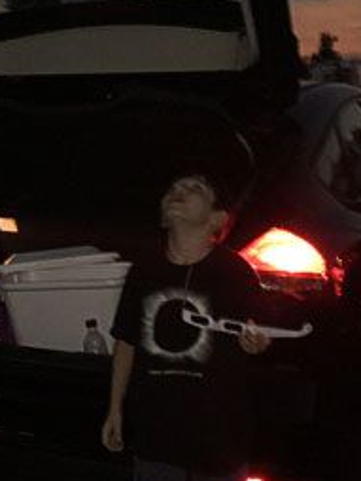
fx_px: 902
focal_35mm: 65
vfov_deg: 29.8
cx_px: 49
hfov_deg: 22.2
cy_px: 255
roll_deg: +2.3
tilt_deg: -9.9
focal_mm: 3.3
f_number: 2.4
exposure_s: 1/16
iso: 125
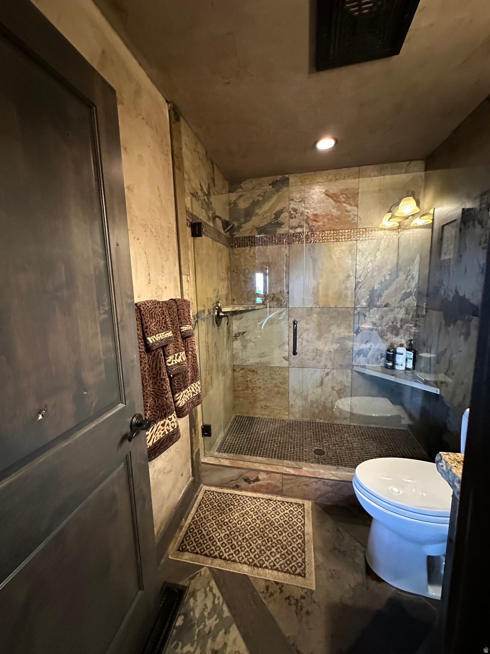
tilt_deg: -7.9
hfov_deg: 85.7
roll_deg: +0.4
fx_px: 264
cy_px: 327
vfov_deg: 102.1
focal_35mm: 14
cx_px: 245
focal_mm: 2.22
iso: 1000
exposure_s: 1/40
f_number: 2.2
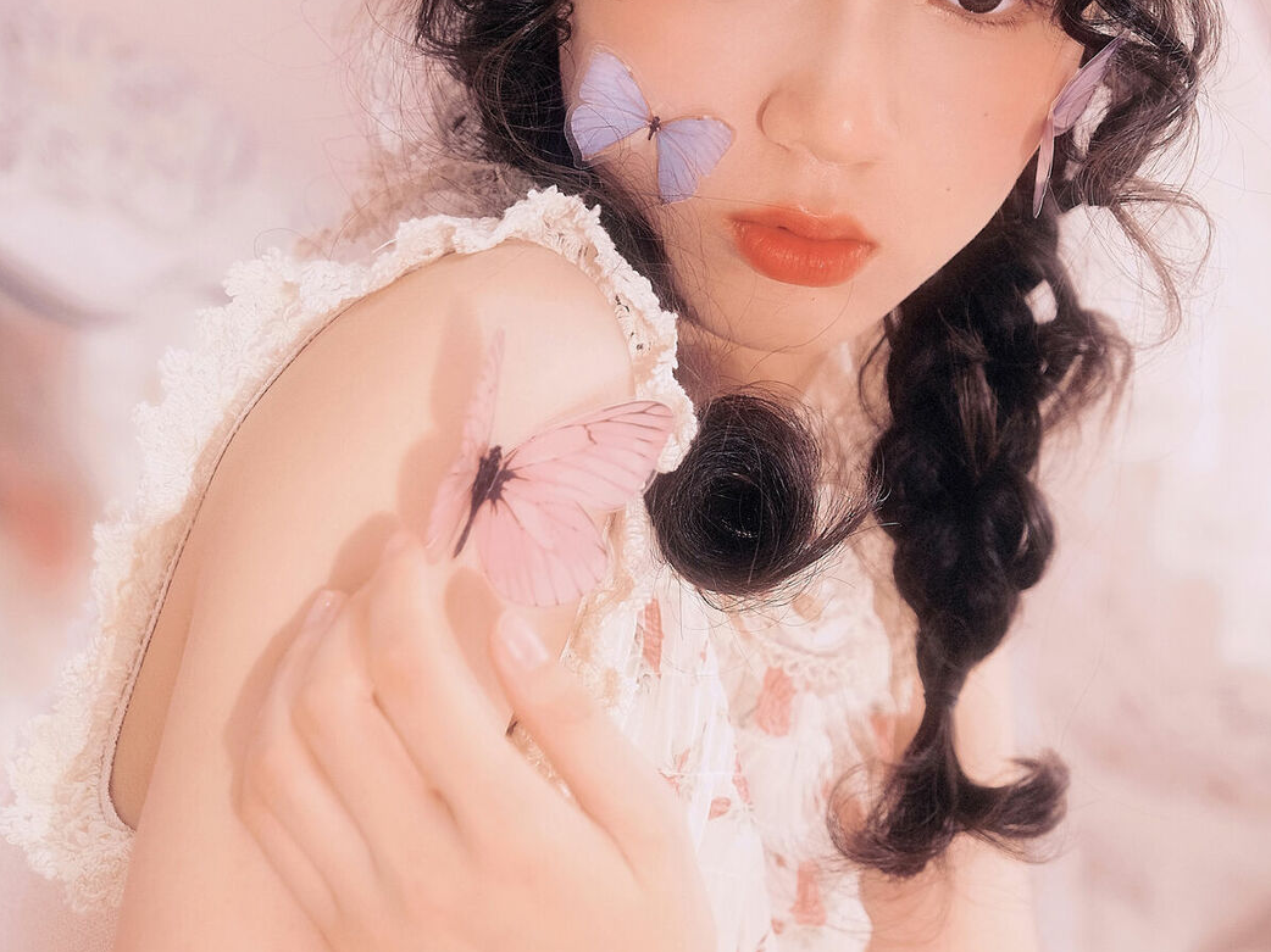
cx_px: 639
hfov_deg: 18.0
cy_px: 515
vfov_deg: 13.6
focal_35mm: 109
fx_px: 4001
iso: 400
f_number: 2.8
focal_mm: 50
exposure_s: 1/60
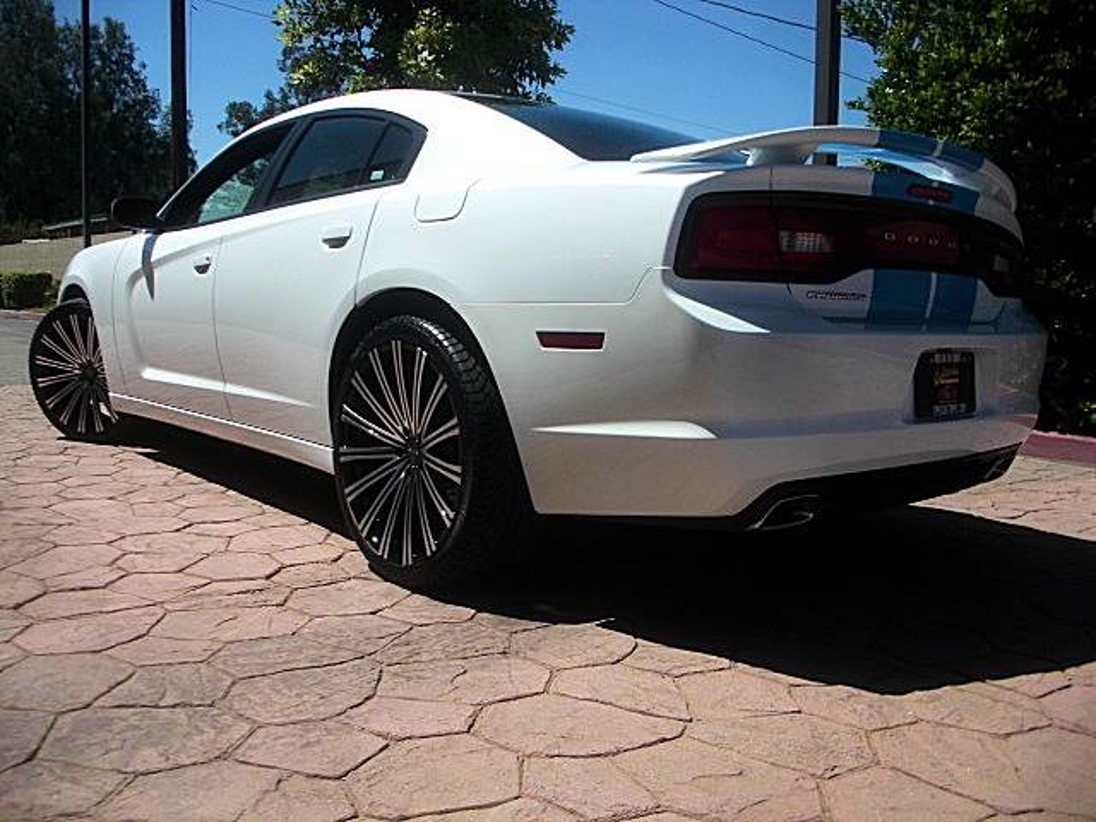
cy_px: 411
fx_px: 1140
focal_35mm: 36
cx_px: 548
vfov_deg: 39.7
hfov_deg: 51.4
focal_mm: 6.3
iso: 50
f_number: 7.9
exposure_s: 1/160
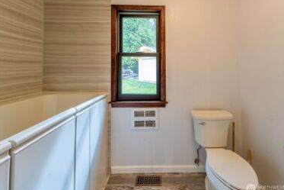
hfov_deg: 100.3
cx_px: 138
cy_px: 93
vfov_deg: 77.4
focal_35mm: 15
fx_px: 118
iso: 320
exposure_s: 1/50
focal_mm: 14
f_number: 8
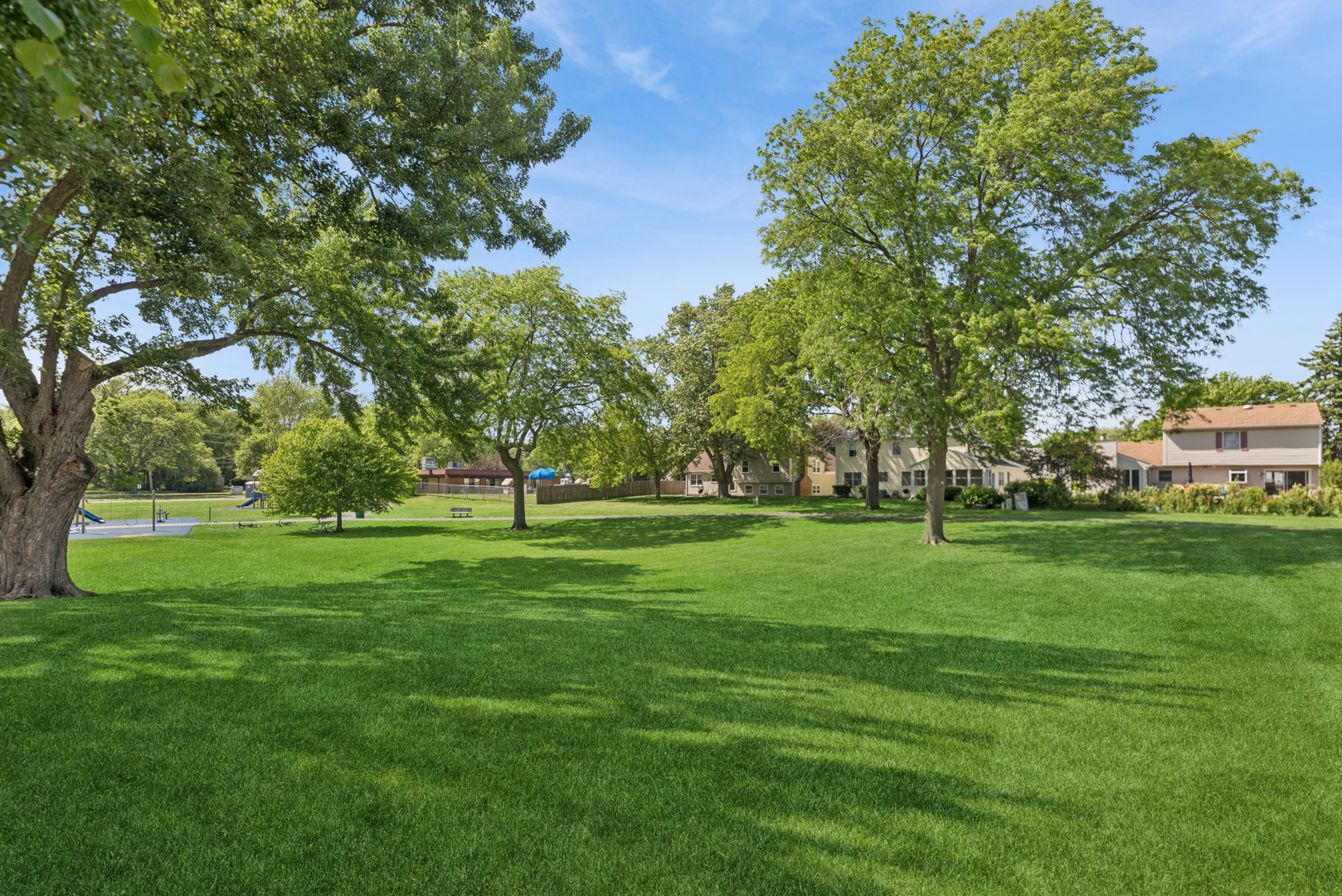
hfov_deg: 93.3
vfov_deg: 70.5
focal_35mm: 17
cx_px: 671
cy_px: 448
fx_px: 634
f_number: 8
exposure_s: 1/320
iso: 200
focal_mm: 17
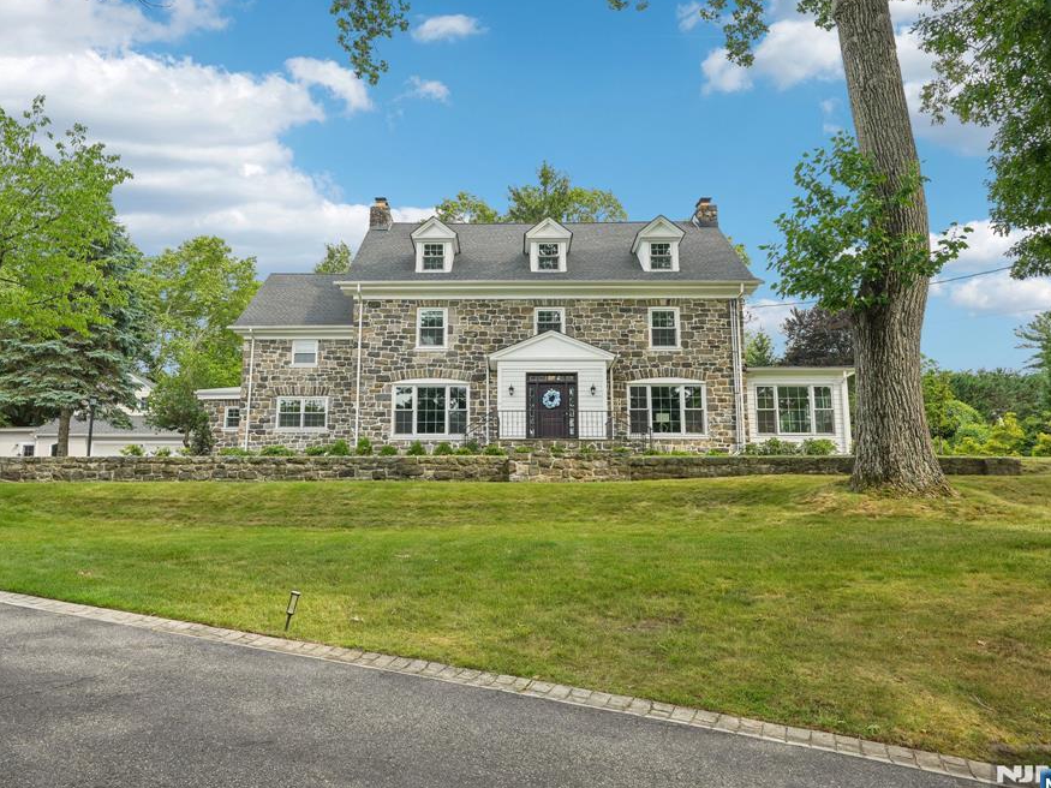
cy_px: 393
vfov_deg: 51.3
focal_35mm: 27
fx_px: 820
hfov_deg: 65.3
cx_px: 497
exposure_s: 1/100
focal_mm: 24
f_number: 9
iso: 100
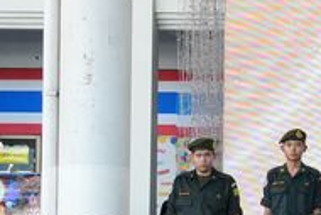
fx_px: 1621
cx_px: 642
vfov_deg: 7.6
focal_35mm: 182
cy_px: 192
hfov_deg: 10.4
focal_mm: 23
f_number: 5.6
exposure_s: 1/125
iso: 800
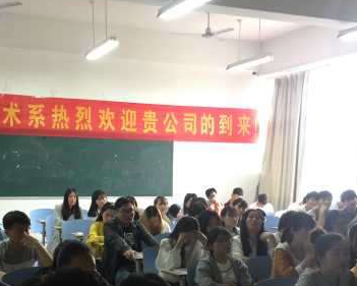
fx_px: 613
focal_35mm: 58
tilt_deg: -4.6
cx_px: 153
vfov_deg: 25.9
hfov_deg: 32.4
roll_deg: -2.0
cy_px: 216
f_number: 2.2
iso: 80
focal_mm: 4.15
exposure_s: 1/17
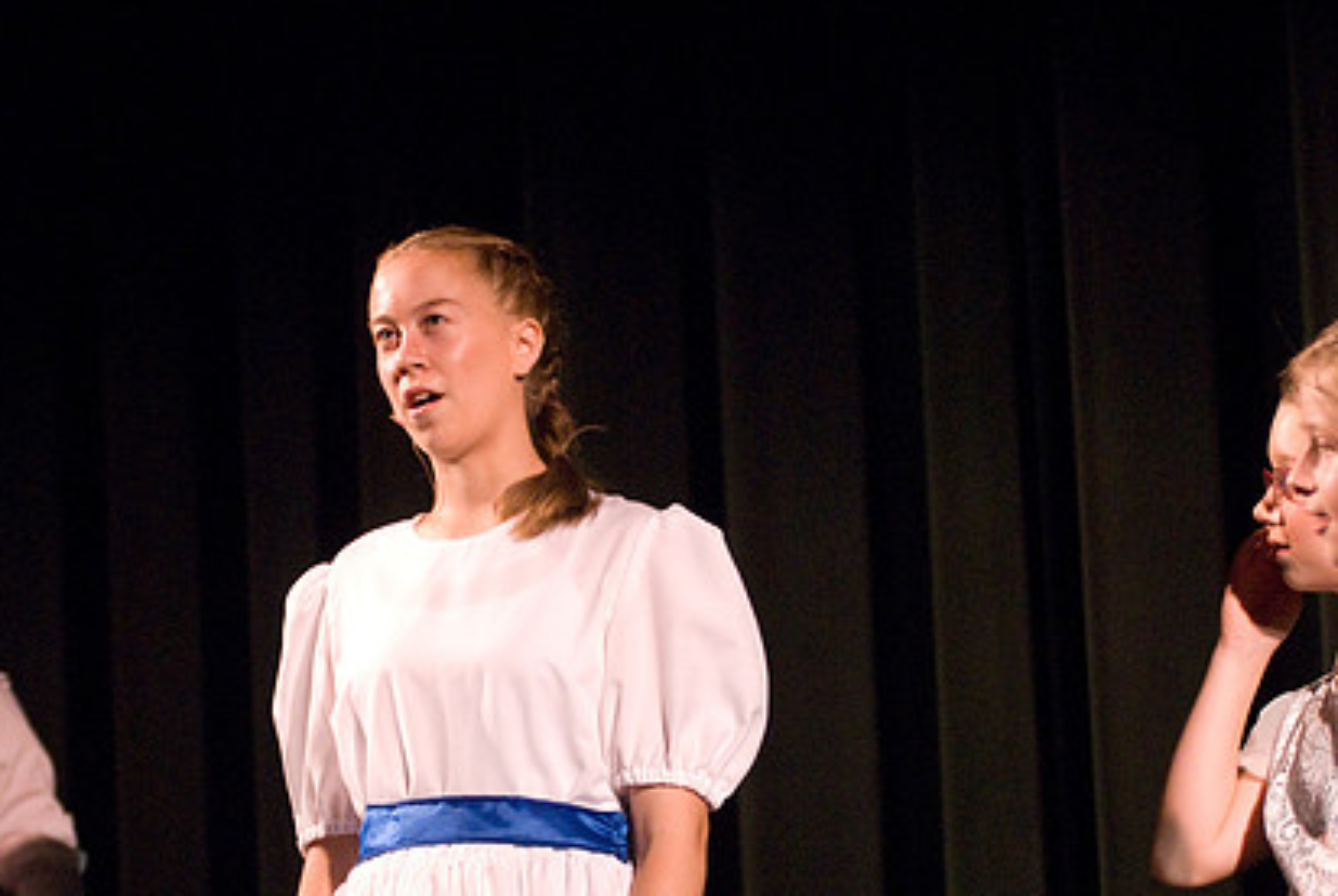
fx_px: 6290
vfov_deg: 8.1
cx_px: 529
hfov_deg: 12.1
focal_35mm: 169
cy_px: 591
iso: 1600
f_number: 2.8
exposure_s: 1/100
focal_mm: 80
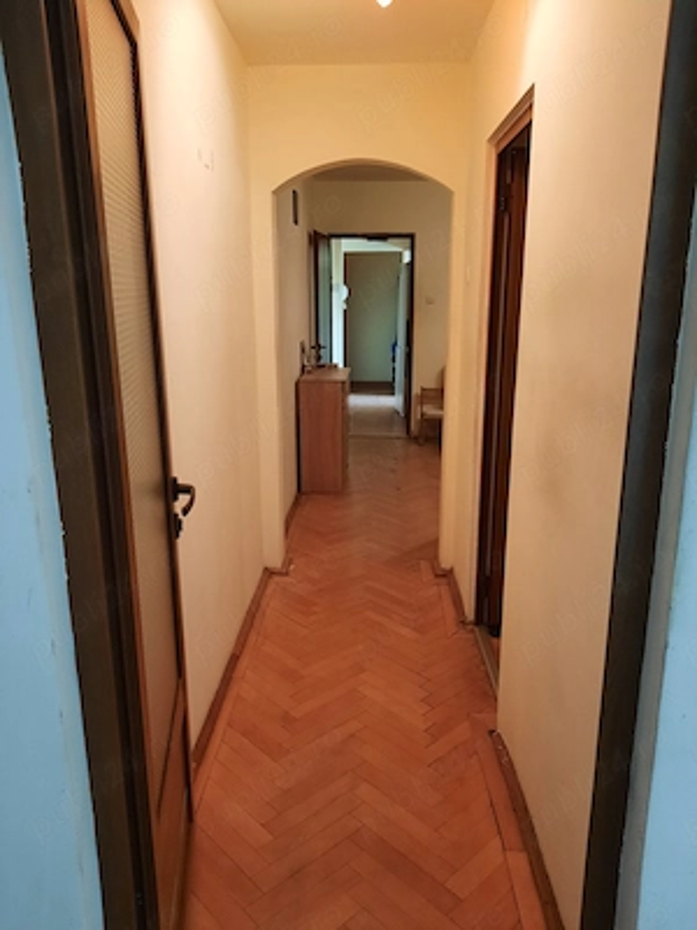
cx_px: 348
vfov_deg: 69.4
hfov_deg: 54.9
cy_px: 465
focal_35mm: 25
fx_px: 671
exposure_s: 1/33
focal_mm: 4.6
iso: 320
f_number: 2
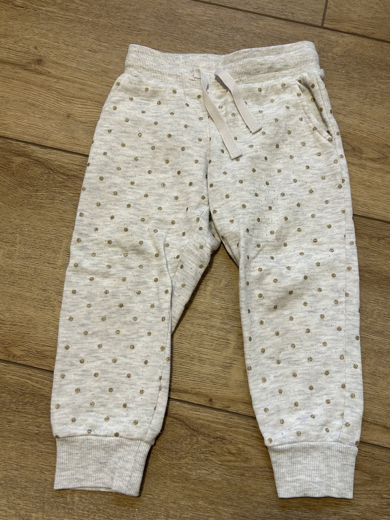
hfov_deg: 48.2
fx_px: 436
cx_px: 212
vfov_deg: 61.6
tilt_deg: -76.4
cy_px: 264
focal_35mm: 29
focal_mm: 5.7
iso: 80
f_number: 1.5
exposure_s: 1/50
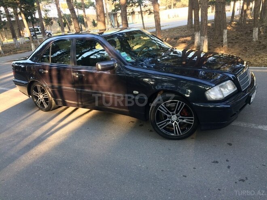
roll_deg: +7.2
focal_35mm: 29
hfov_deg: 61.7
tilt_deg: -21.0
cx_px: 134
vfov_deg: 48.2
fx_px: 224
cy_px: 100
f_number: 2.2
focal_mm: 4.15
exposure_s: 1/100
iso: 50
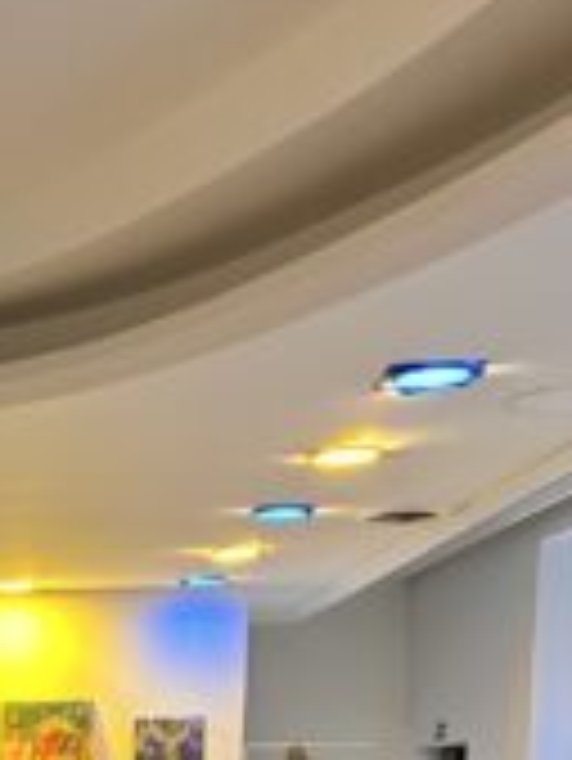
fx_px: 1650
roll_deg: +0.1
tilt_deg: -8.5
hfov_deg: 18.2
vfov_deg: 22.4
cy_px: 1066
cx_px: -189
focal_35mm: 75
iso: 320
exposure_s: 1/54
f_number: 1.5
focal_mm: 5.7
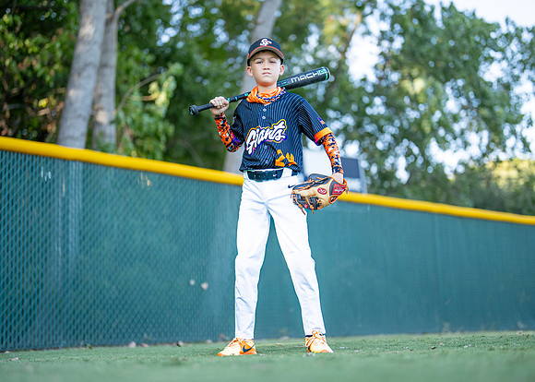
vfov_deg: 25.7
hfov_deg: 35.5
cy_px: 185
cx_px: 269
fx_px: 837
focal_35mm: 55
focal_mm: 50
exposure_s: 1/1250
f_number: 1.2
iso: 125
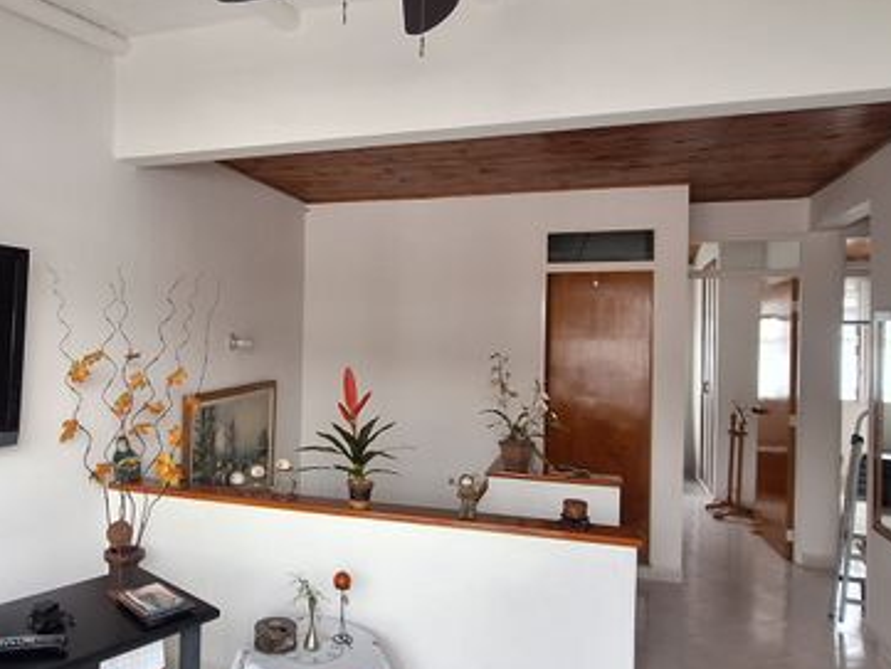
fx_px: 618
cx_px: 288
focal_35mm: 24
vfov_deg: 56.8
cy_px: 326
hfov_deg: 69.3
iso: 80
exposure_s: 1/40
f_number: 2.2
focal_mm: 1.74
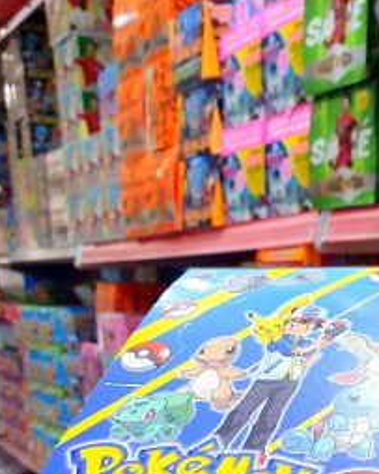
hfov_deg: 24.9
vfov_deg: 28.2
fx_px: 842
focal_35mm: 60
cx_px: 308
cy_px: 539
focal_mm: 4.32
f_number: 2.4
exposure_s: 1/50
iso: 250
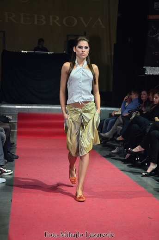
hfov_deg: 20.1
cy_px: 120
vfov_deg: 29.9
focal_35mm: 68
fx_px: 450
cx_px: 80
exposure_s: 1/125
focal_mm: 45
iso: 800
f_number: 5
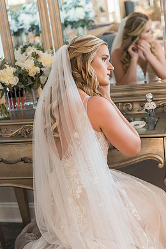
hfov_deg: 20.3
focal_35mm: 67
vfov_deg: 30.0
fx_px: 463
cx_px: 95
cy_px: 107
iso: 1000
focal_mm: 58
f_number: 2.8
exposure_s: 1/60
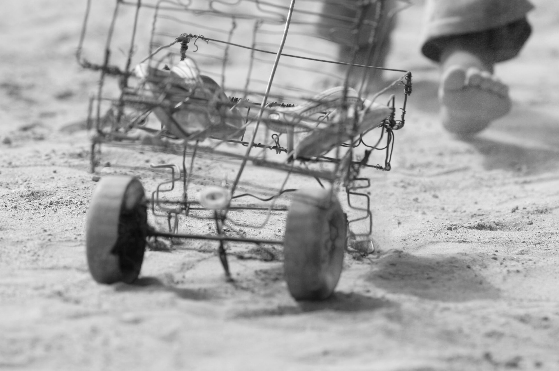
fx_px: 7211
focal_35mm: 465
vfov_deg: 2.9
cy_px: 183
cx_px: 285
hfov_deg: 4.4
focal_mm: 300
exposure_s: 1/400
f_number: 4.2
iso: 100
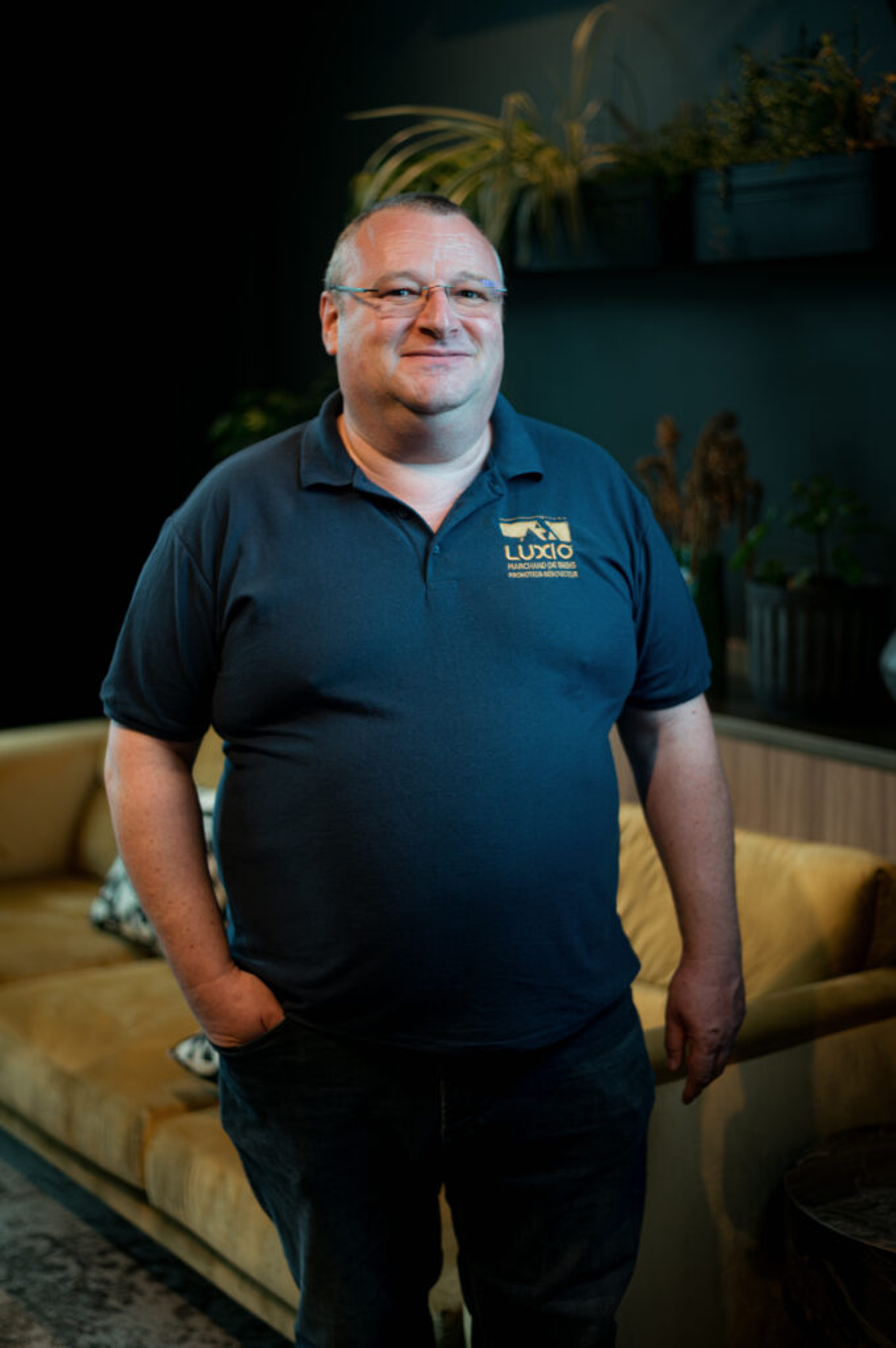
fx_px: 1870
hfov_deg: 26.9
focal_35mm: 50
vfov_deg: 39.6
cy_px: 674
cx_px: 448
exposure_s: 1/200
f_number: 1.8
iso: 100
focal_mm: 50
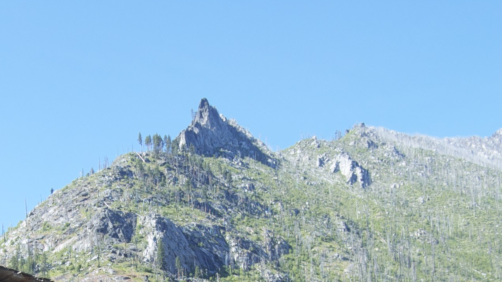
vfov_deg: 15.5
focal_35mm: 74
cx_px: 140
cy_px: 370
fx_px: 985
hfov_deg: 28.3
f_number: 7.1
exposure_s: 1/200
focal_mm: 20
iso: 200
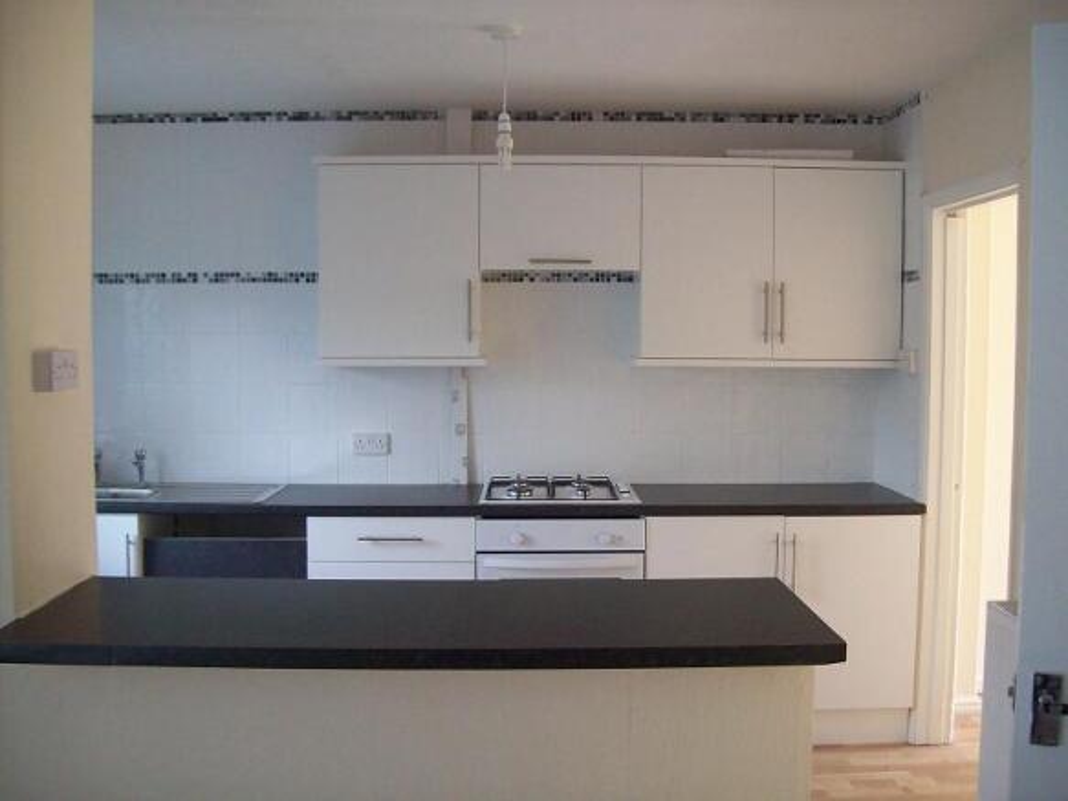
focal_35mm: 36
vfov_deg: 39.6
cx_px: 534
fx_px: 1110
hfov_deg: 51.4
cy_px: 400
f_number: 2.7
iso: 200
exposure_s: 1/64
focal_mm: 6
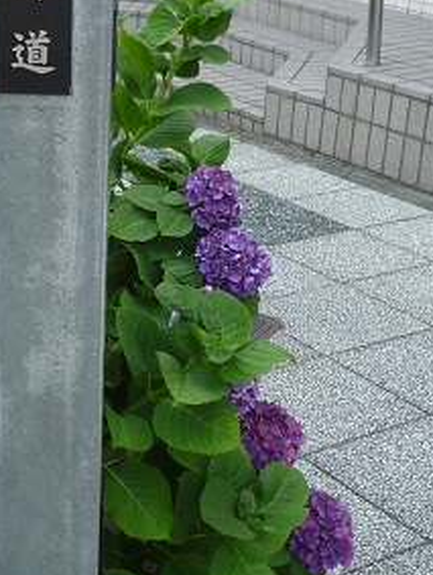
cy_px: 274
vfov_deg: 27.7
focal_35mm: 70
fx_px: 1165
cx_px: 75
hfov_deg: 20.8
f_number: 2.8
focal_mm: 4.4
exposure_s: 1/125
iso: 80
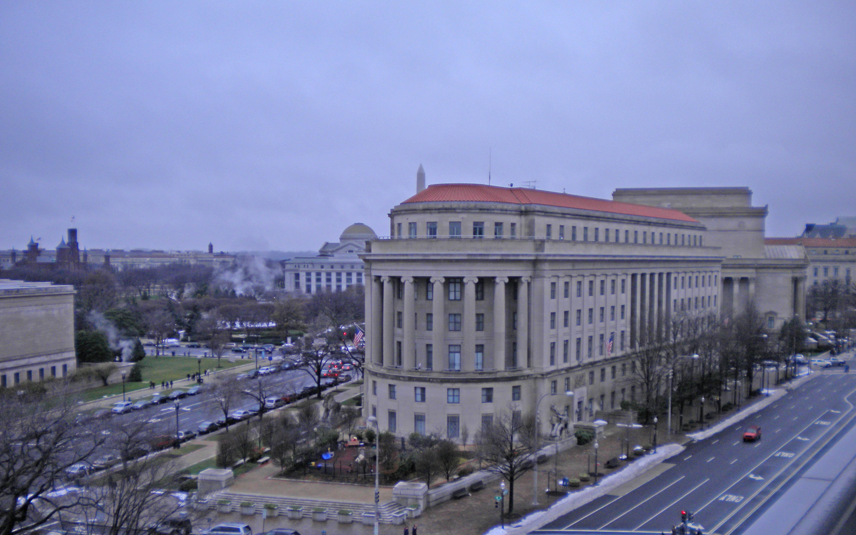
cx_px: 419
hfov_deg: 51.5
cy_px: 318
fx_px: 886
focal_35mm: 38
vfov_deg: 33.5
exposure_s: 1/227
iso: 80
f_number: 3.1
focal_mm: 6.3
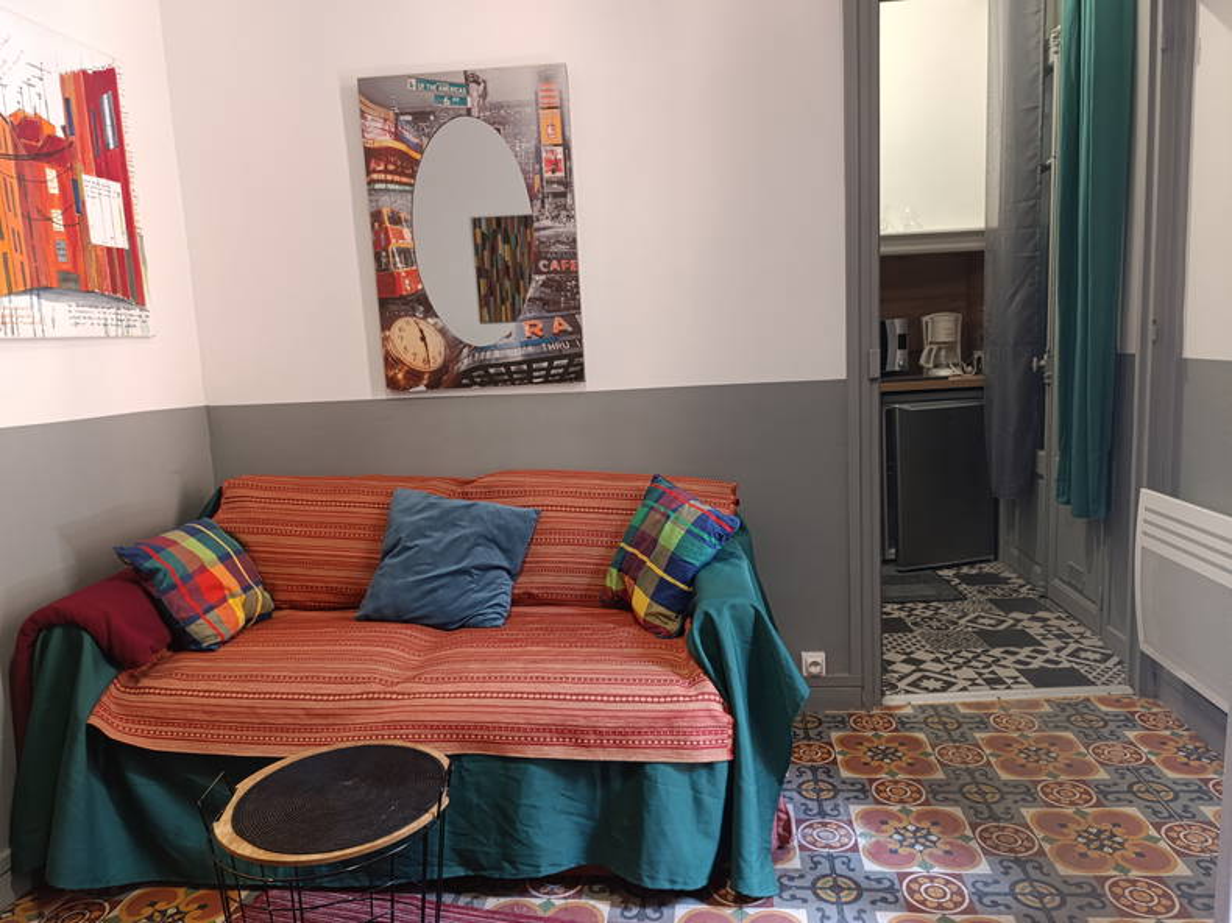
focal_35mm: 23
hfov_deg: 73.9
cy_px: 462
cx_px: 616
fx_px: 818
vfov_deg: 58.9
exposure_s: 1/33.3
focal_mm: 6.14
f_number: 1.6
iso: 1250
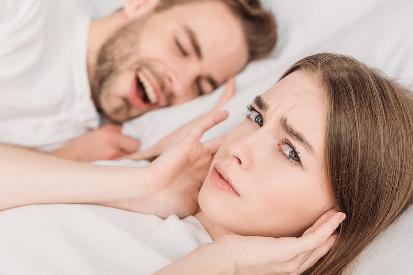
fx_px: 700
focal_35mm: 61
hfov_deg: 32.9
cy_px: 164
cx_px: 187
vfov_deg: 22.2
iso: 320
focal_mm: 50
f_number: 3.5
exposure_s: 1/200
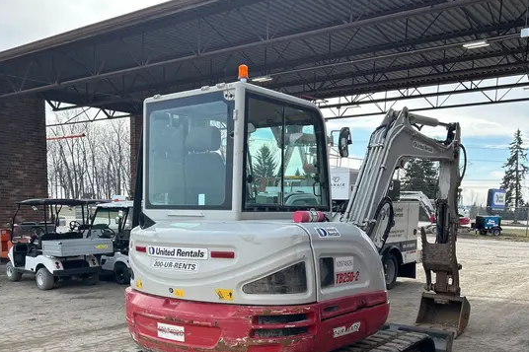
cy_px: 279
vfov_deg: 34.9
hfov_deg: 51.9
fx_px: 543
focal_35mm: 37
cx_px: 262
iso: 50
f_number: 1.5
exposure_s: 1/1531
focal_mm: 5.7
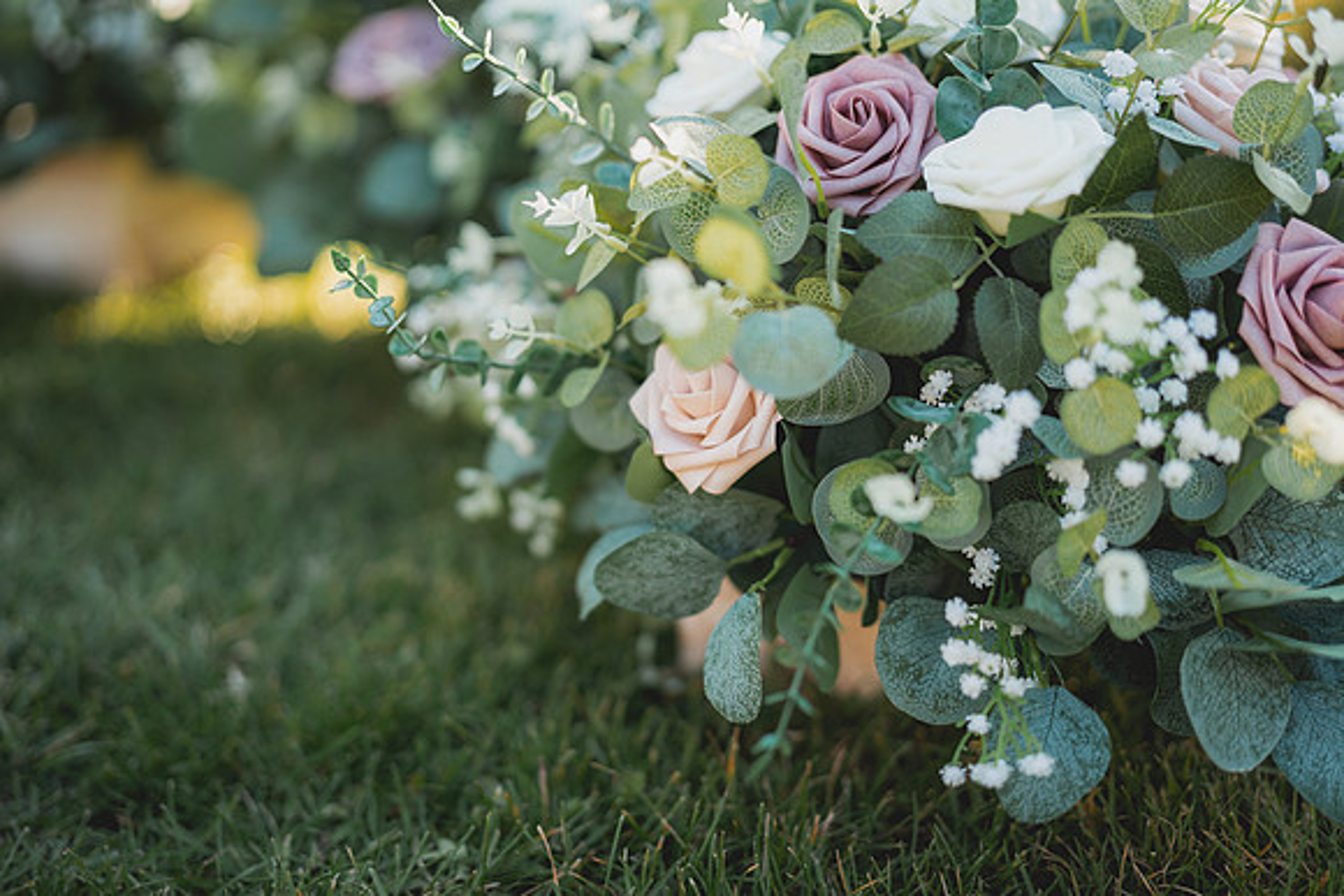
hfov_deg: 39.5
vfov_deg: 27.0
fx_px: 1870
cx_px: 672
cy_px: 448
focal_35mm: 50
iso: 160
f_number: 1.4
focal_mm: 50
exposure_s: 1/1000
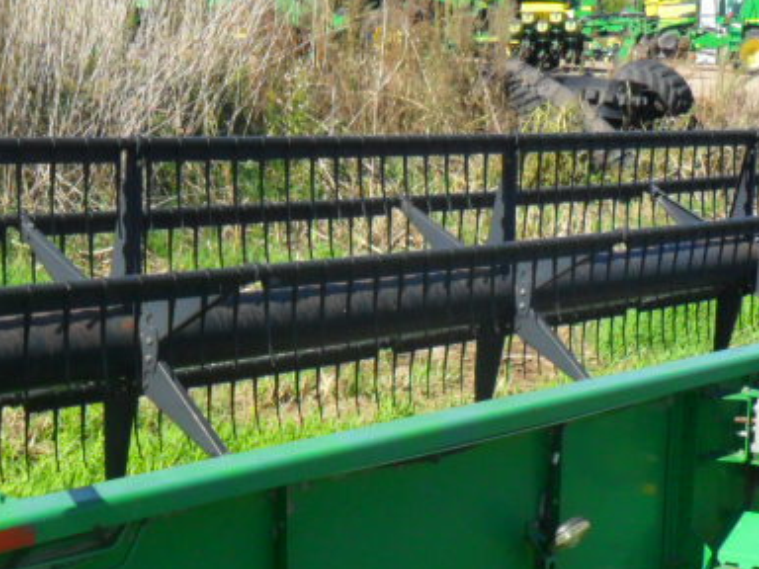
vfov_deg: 19.9
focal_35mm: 72
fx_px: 1579
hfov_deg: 26.8
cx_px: 235
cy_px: 549
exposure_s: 1/750
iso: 100
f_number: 3.5
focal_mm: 4.9
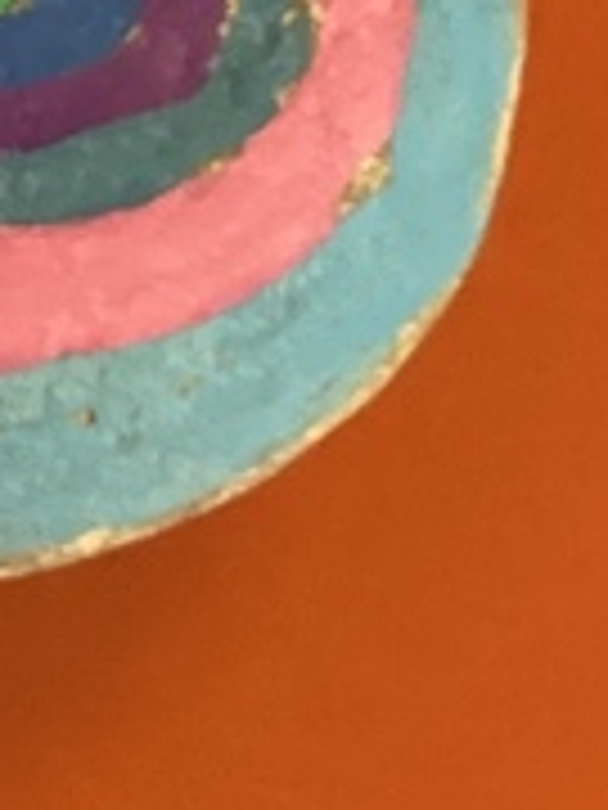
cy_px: -117
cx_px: -338
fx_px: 4122
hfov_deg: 8.2
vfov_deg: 11.1
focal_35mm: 176
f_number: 2.4
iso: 400
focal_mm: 3.3
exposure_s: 1/40
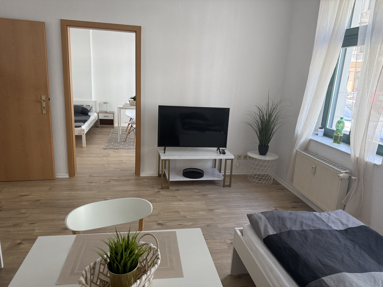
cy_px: 144
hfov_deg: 71.6
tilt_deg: -13.3
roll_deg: -3.6
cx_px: 192
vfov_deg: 56.8
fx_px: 266
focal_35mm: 24
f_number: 1.78
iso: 160
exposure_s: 1/130
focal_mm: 6.76
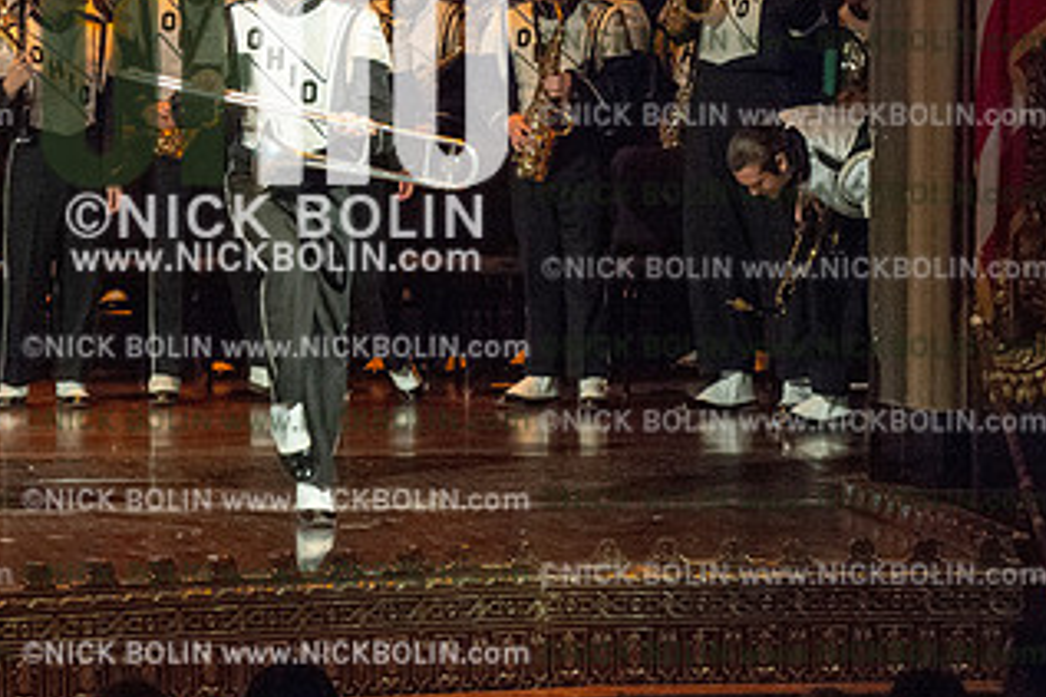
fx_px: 9815
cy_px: 116
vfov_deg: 4.1
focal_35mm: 338
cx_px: 274
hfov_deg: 6.1
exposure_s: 1/320
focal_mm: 185
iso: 8000
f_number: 5.6
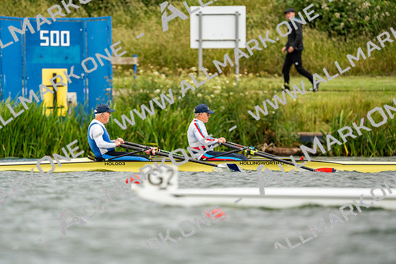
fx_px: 6601
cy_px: 132
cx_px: 198
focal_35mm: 600
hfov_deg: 3.4
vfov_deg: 2.3
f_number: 6.3
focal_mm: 600
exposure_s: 1/2000
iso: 1000
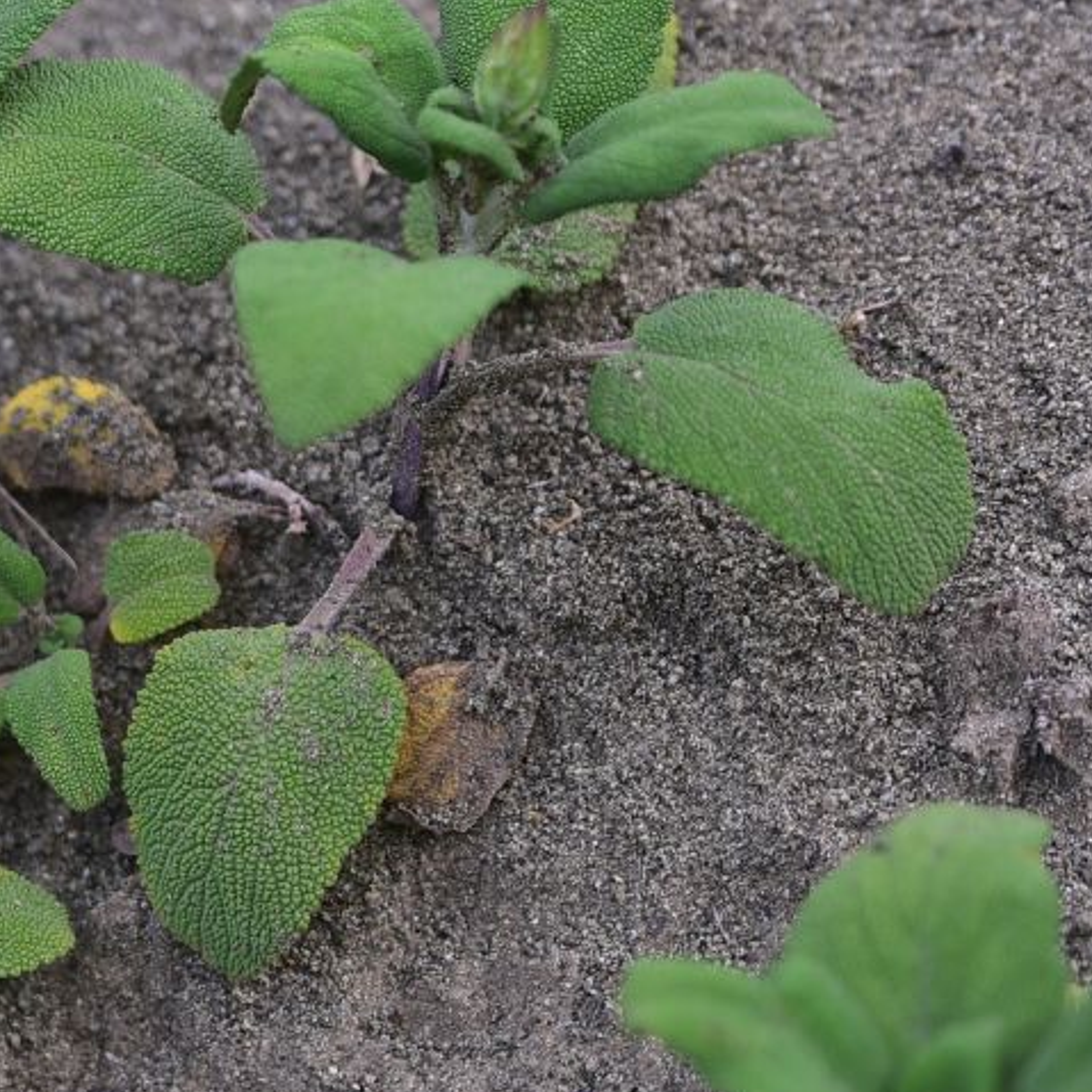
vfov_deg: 10.5
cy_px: 254
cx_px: 406
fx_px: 5925
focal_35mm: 166
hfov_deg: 10.5
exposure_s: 1/125
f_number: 4.5
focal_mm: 72
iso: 200
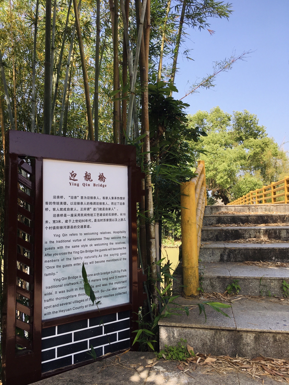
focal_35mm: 29
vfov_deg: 61.7
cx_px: 144
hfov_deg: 48.2
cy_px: 192
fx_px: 323
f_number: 2.2
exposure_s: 1/646
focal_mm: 4.15
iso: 25
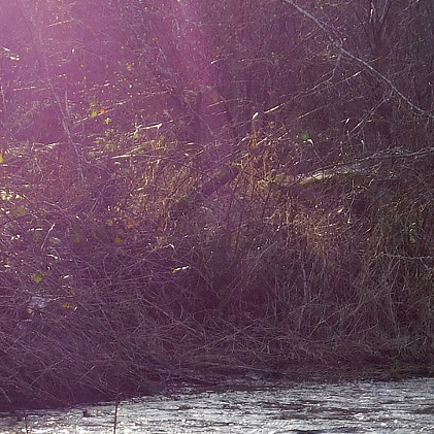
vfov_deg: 8.8
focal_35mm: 198
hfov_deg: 8.8
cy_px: 261
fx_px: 2809
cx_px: 377
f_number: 4
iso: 125
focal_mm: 10.4
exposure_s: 1/125
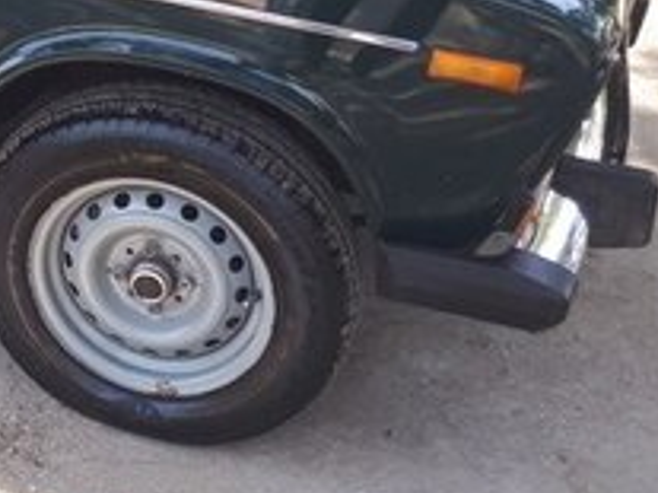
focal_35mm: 86
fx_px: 1634
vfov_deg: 16.4
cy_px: -110
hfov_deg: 19.6
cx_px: -343
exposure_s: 1/120
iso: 40
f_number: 1.9
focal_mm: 3.6
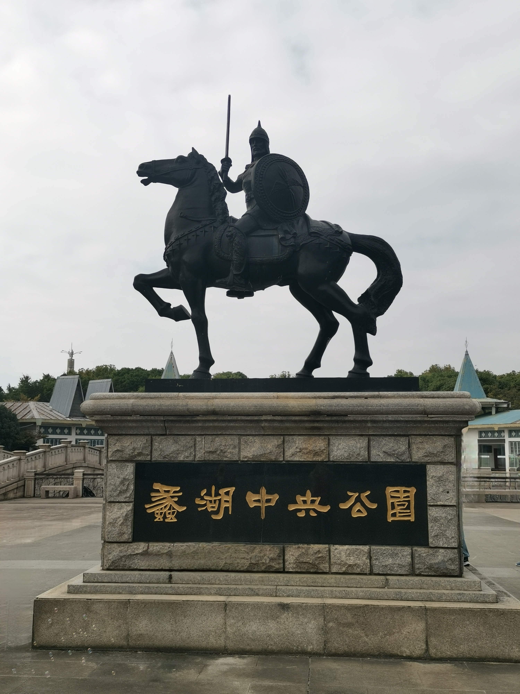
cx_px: 260
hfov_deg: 39.7
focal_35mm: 36
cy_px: 347
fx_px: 721
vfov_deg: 51.4
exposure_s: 1/1992
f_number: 1.8
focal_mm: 4.75
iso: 50
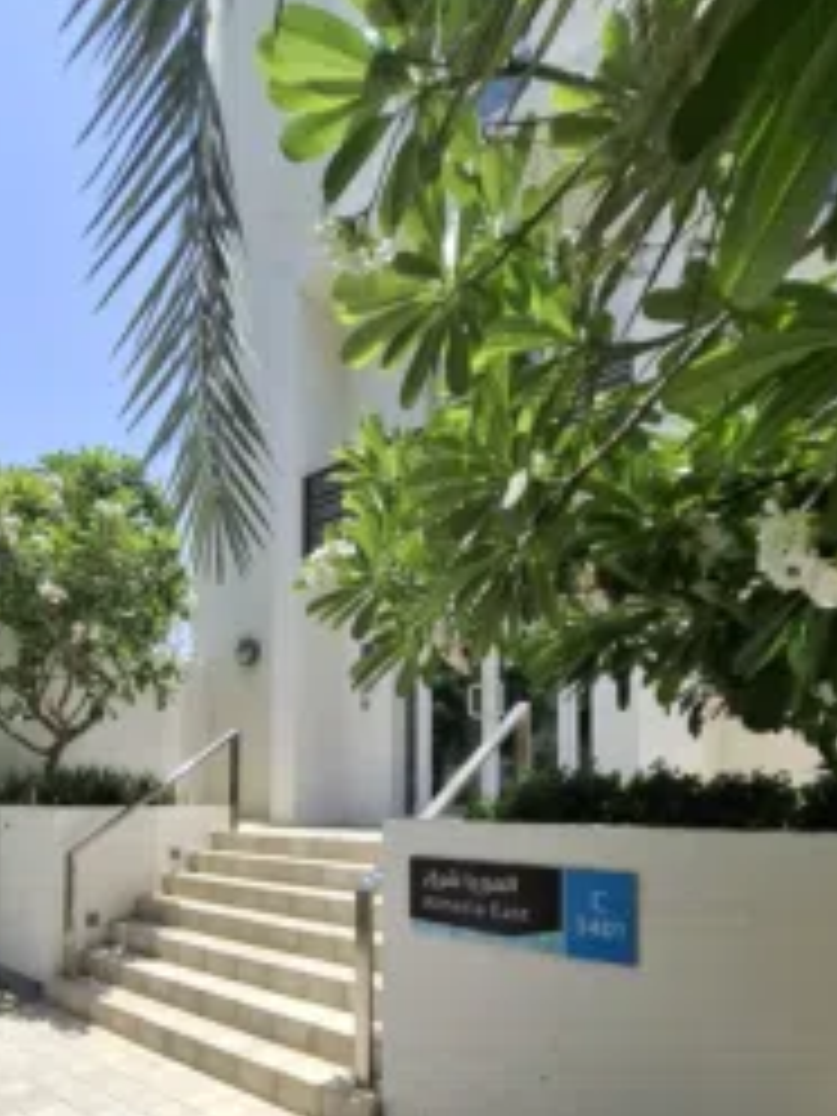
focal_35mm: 21
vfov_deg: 75.9
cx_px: 279
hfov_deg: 61.9
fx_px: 677
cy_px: 765
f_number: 2.2
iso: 40
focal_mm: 1.74
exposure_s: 1/1038
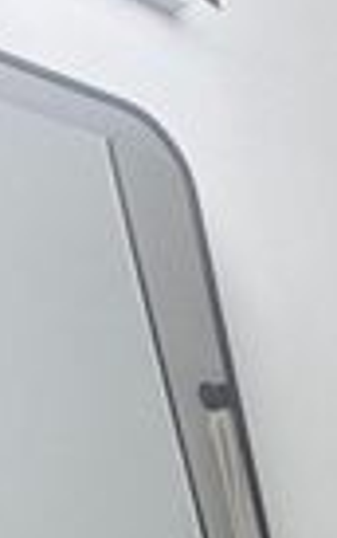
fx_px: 1055
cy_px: 984
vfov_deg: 20.1
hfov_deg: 13.1
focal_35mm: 72
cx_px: 835
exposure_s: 1/120
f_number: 2.2
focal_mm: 2.22
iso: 200
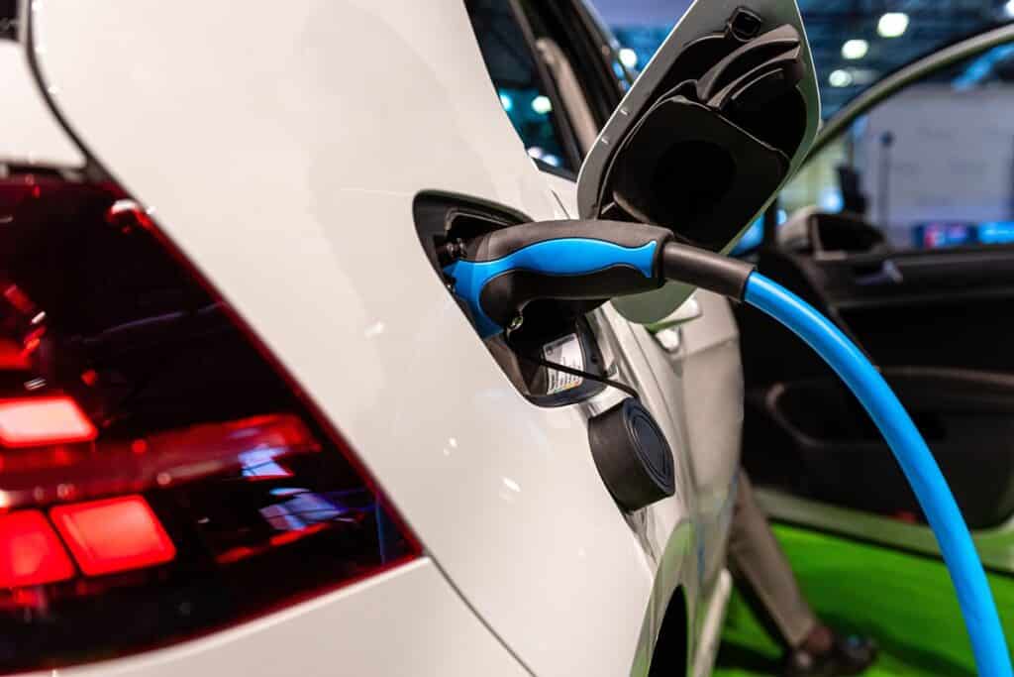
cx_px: 507
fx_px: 1099
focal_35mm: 39
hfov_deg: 49.5
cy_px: 338
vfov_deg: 34.2
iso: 400
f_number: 2.5
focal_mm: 26
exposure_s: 1/250
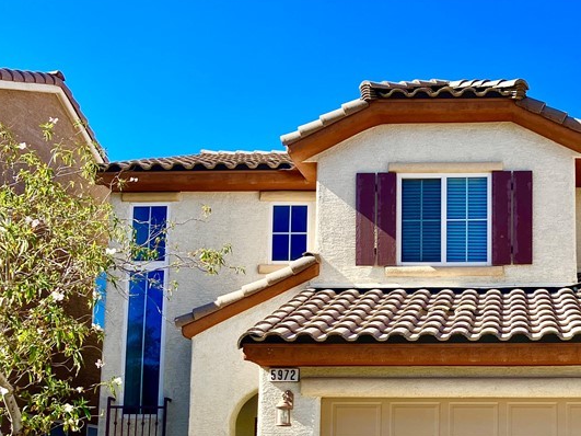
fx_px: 906
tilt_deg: +7.0
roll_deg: -0.2
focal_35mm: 54
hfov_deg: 34.1
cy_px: 405
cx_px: 493
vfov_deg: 26.0
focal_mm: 3.99
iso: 32
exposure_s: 1/1473
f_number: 1.8
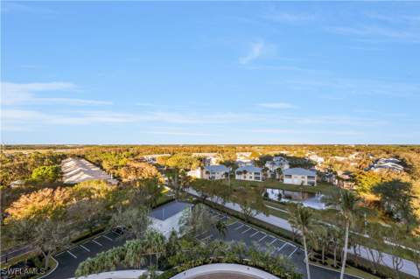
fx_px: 163
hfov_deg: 104.3
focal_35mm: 14
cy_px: 140
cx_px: 210
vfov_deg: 81.1
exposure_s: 1/100
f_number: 11
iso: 125
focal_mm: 14
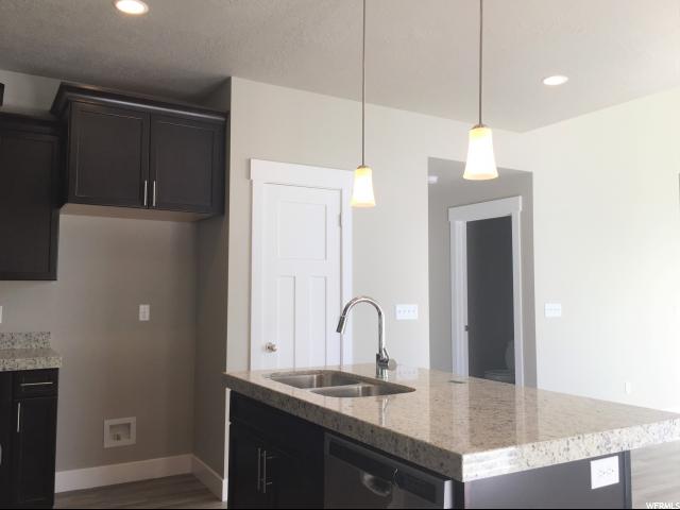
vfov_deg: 48.2
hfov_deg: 61.7
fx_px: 570
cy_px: 255
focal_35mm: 29
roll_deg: +0.7
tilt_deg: +4.3
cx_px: 340
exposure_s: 1/120
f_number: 2.2
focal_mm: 4.15
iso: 50
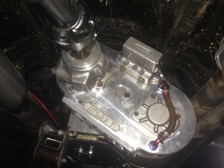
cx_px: 112
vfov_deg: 42.9
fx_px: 214
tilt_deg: +26.8
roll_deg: -6.8
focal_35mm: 33
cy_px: 84
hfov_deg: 55.4
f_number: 2.4
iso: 100
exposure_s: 1/16
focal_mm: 4.12
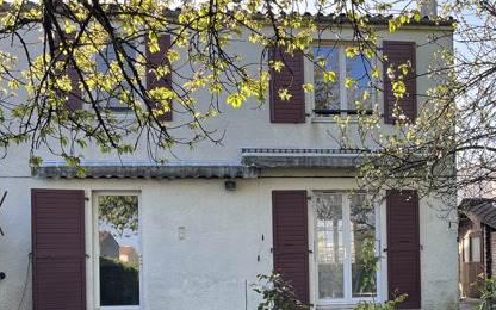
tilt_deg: +0.2
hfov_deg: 37.0
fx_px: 716
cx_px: 390
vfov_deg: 24.0
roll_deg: +0.9
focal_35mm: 53
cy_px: 248
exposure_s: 1/718
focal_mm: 5.1
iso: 50
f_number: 1.6
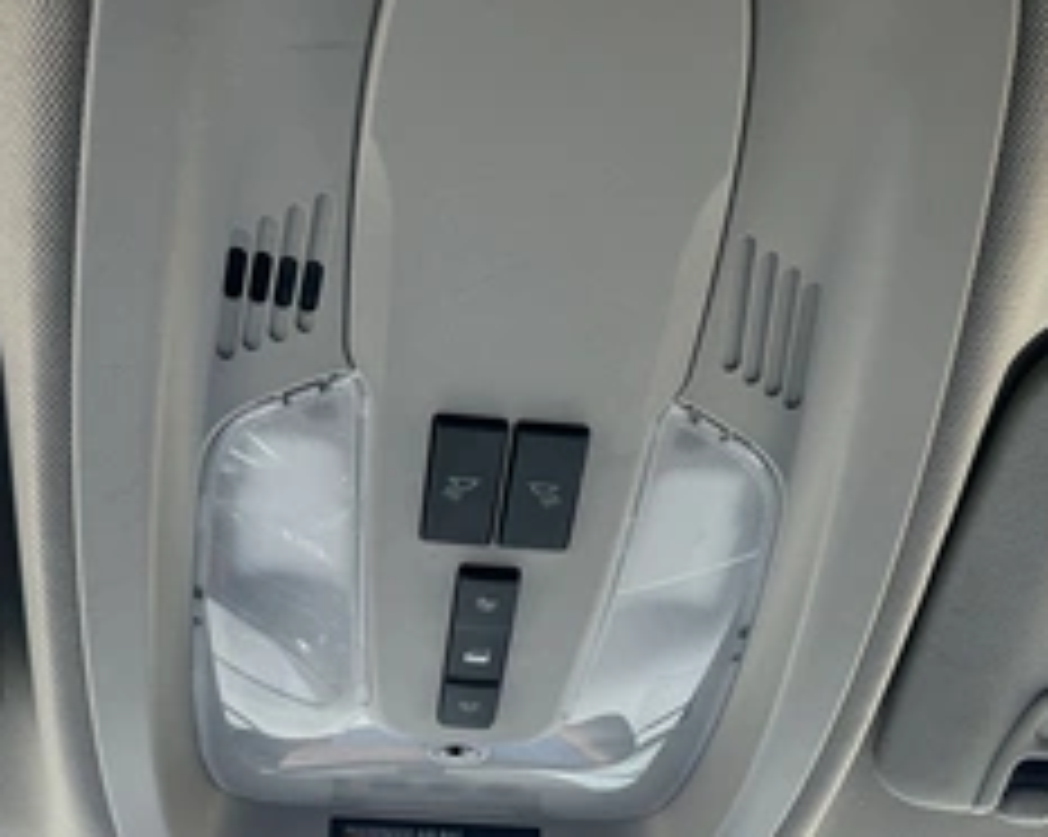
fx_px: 1457
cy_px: 639
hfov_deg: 39.6
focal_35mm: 47
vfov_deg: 31.4
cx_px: 495
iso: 25
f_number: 1.8
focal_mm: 3
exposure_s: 1/122
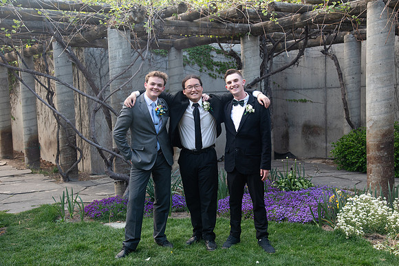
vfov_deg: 30.5
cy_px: 133
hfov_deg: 44.5
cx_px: 200
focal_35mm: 44
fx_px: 488
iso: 500
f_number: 5.6
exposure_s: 1/125
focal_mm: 44
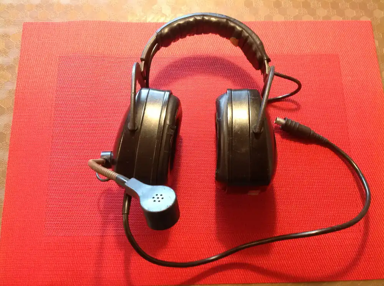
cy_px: 143
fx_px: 388
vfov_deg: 40.6
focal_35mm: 35
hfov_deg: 52.7
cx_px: 192
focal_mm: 4.28
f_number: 2.4
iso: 320
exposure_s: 1/15
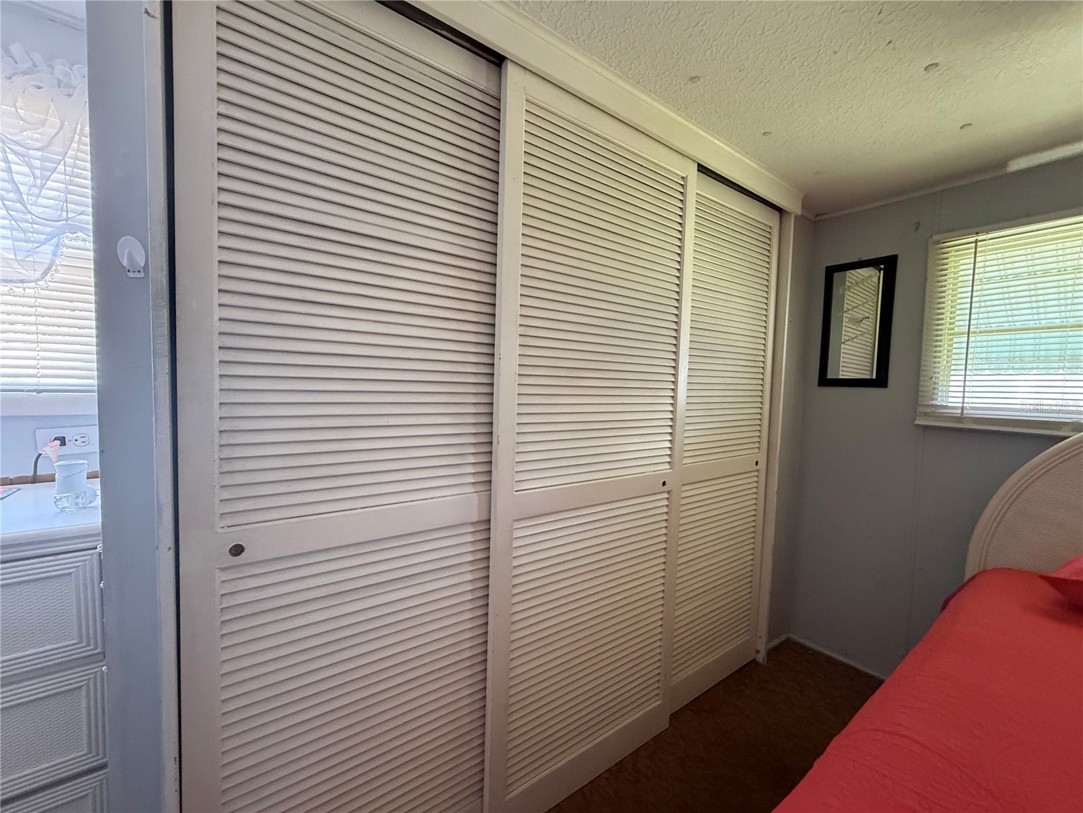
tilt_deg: -3.4
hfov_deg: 102.1
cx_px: 542
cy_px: 406
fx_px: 438
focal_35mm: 14
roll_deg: -1.0
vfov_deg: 85.7
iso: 400
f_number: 2.2
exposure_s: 1/60
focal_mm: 2.22
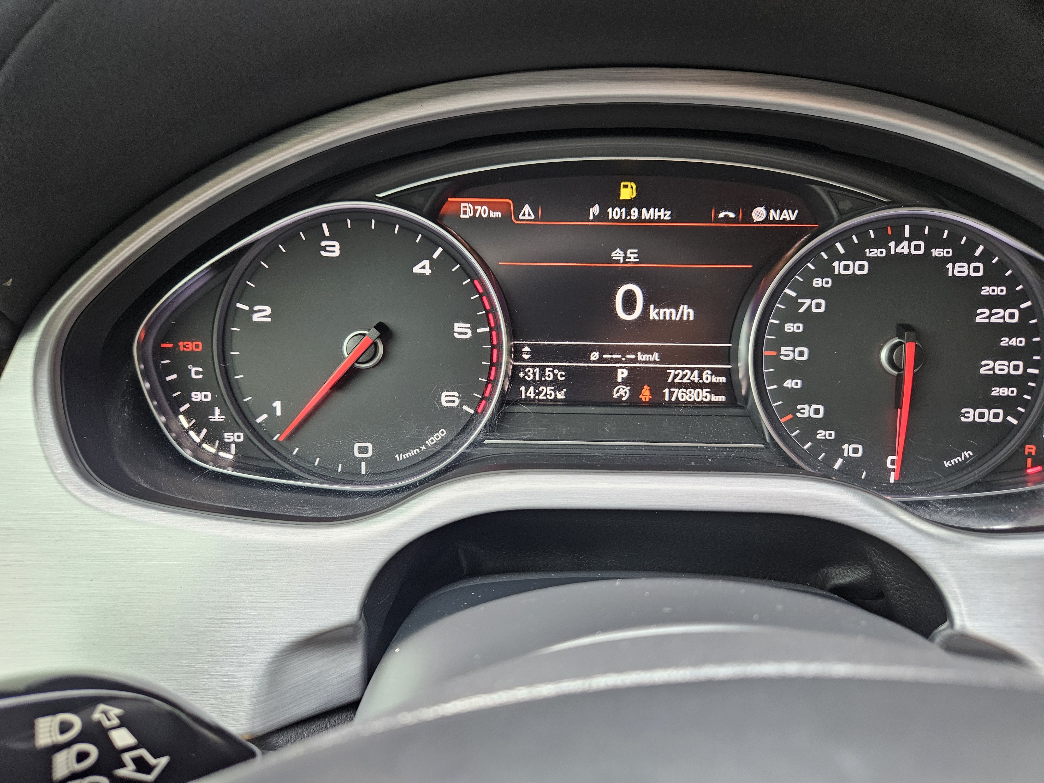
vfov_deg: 58.9
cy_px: 392
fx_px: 694
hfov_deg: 73.9
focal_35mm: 23
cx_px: 522
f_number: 1.8
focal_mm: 5.4
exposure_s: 1/120
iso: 320
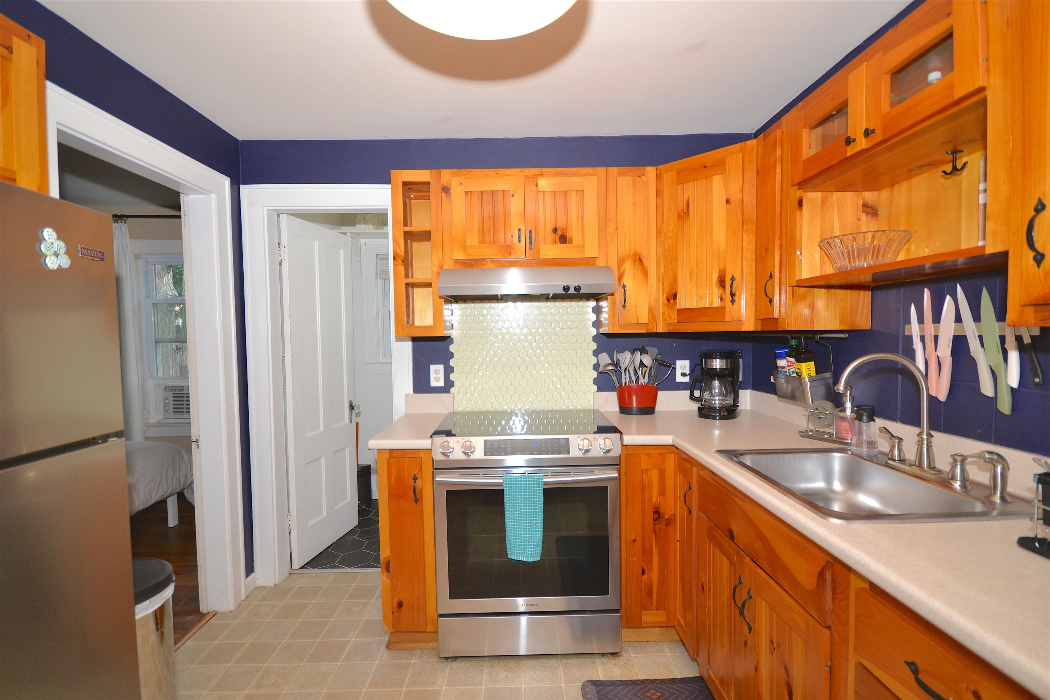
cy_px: 350
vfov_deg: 72.1
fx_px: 481
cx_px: 525
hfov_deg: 95.0
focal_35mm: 16
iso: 400
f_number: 5.6
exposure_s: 1/60
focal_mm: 11
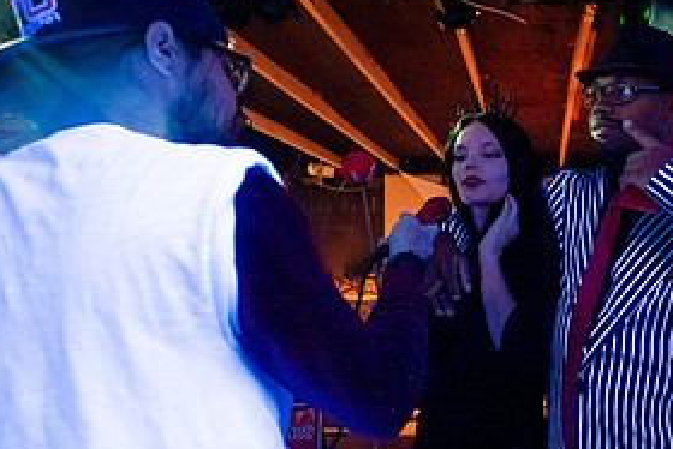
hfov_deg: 56.3
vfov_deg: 45.0
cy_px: 239
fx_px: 542
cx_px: 586
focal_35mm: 29
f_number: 2.8
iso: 3200
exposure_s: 1/160
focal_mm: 14
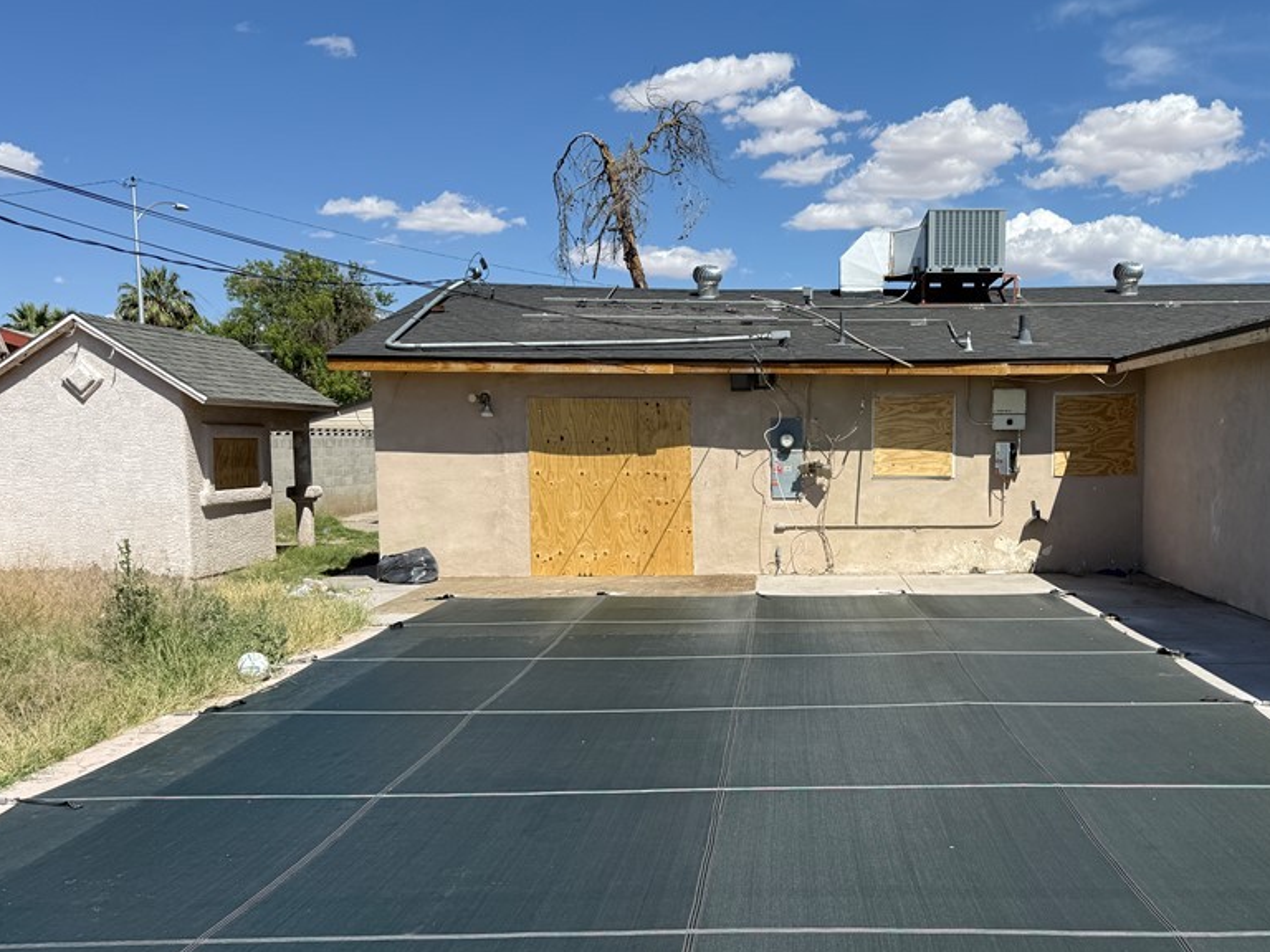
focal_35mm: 32
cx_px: 815
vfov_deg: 44.0
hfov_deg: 55.9
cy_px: 549
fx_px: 1174
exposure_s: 1/6173
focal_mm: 6.76
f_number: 1.78
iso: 80
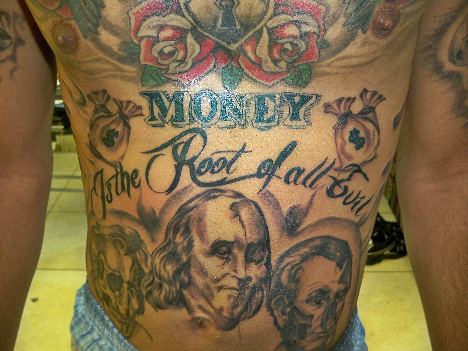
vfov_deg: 40.7
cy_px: 176
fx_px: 473
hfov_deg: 52.6
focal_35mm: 35
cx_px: 234
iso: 200
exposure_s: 1/30
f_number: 3.1
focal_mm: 6.3
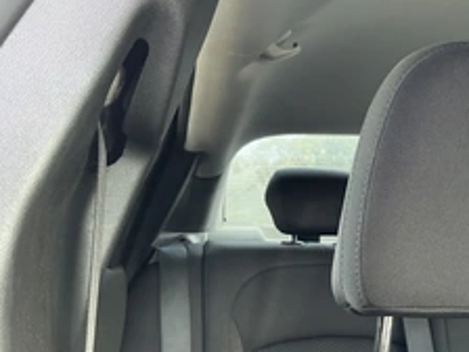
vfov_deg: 28.9
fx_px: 677
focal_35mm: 50
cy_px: 237
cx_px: 410
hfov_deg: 36.2
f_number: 1.8
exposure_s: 1/60
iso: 80
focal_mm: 3
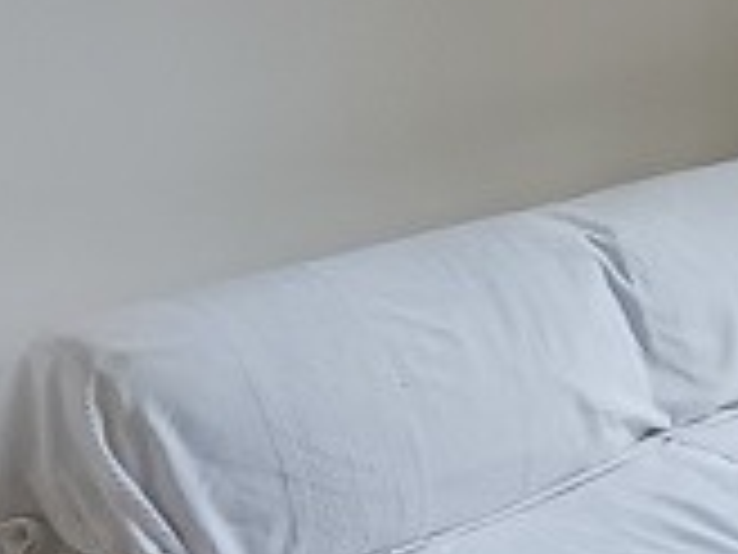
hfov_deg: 19.9
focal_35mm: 78
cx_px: 1238
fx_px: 1663
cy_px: 270
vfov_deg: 18.9
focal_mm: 1.64
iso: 64
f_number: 2.2
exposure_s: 1/100
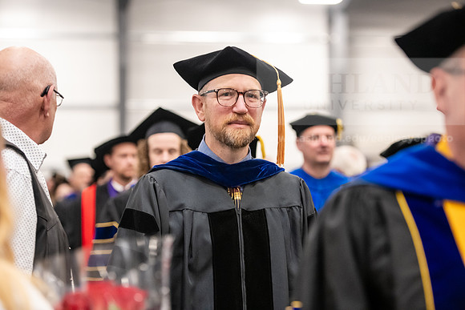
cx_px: 232
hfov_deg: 19.5
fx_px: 1357
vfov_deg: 13.0
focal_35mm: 105
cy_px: 155
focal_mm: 105
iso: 3200
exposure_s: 1/200
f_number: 3.2
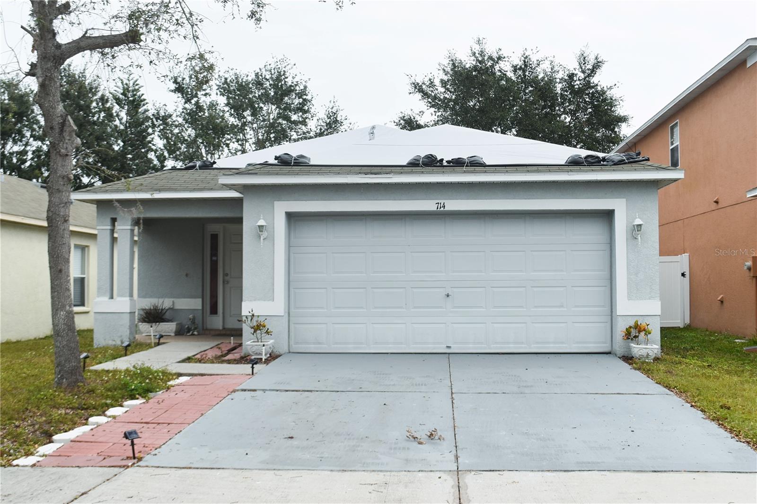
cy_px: 252
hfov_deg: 49.6
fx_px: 820
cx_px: 378
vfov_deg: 34.2
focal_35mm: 39
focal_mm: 26
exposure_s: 1/320
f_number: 9
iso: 200
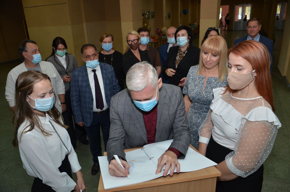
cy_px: 96
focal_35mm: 27
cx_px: 145
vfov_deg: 47.7
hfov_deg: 67.5
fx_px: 217
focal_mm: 18
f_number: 3.5
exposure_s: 1/250
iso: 800
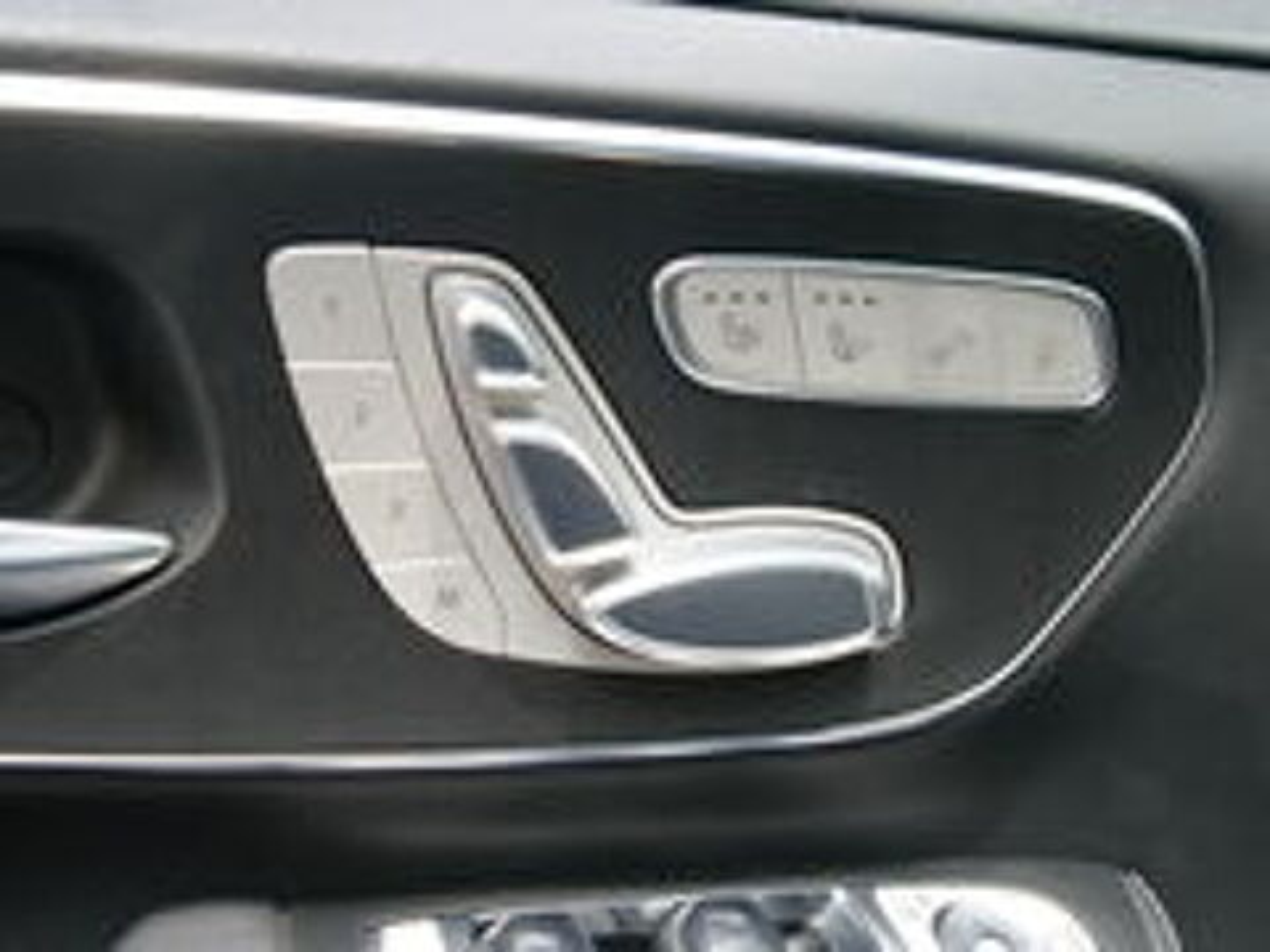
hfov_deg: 54.0
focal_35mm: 34
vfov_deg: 41.8
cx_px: 635
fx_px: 1247
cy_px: 476
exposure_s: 1/6
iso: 3200
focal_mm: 17
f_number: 6.3
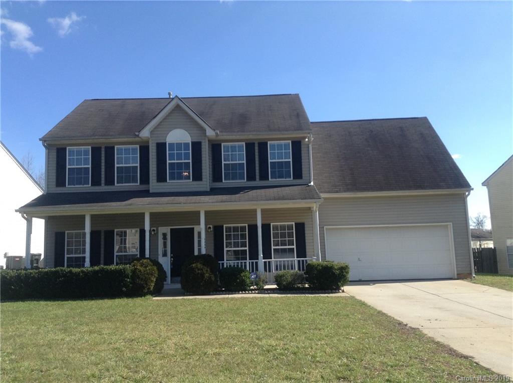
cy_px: 192
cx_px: 256
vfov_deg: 42.8
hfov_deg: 55.4
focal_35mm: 33
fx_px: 488
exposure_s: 1/579
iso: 25
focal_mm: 3.3
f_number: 2.4
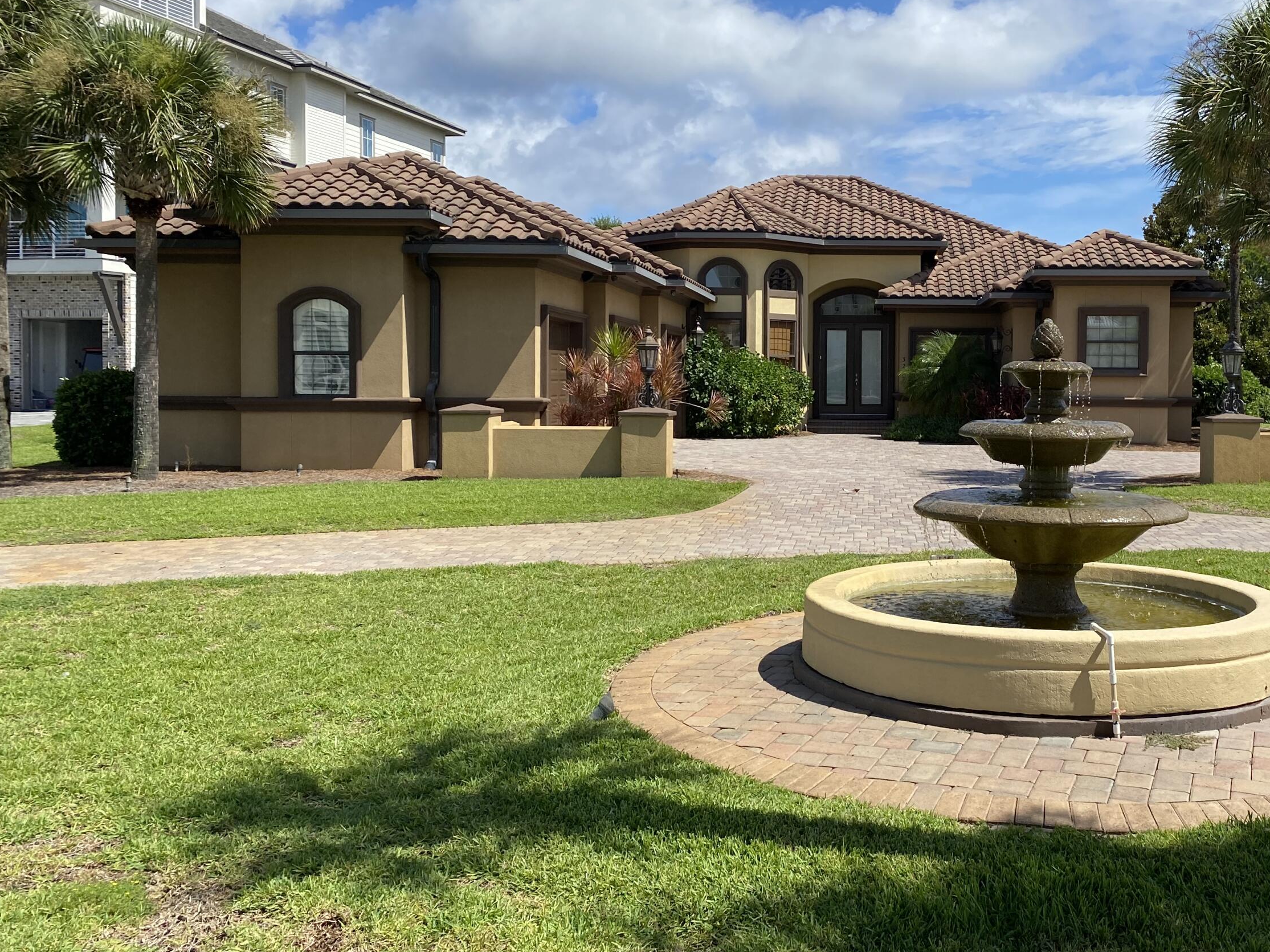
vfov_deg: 40.6
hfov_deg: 51.7
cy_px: 416
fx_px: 1284
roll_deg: -0.8
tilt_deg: -2.0
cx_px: 843
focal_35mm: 35
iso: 32
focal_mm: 4.25
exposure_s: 1/3300
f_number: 1.8
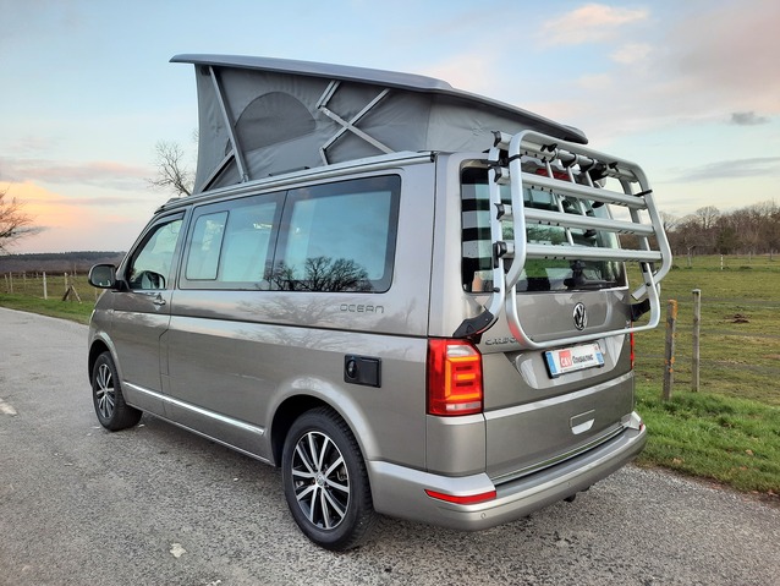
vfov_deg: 54.9
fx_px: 564
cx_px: 390
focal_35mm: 25
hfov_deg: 69.4
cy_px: 293
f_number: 2
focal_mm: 4.6
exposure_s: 1/100
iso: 64
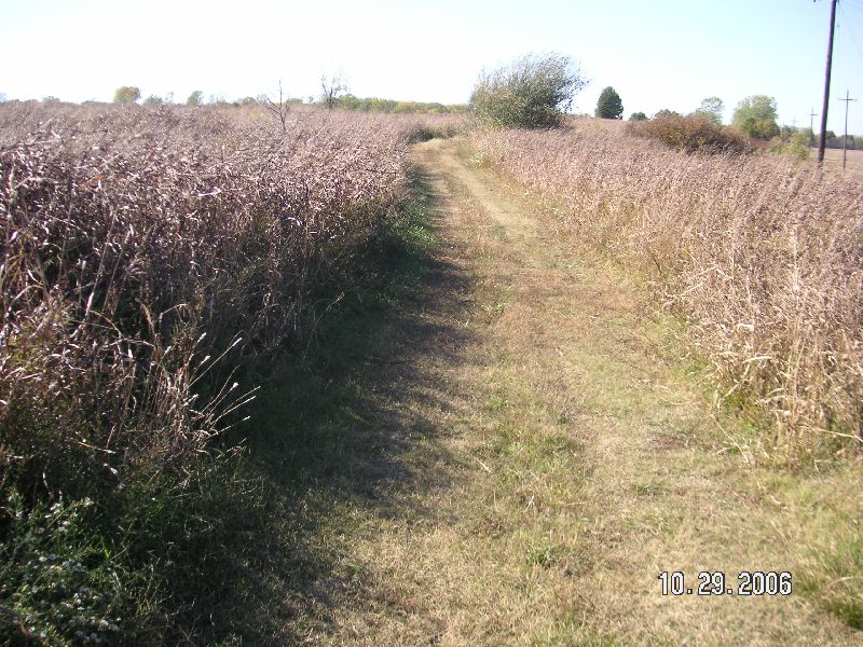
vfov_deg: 38.7
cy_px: 324
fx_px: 922
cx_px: 432
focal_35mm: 37
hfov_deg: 50.1
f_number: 2.8
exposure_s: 1/500
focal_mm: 6.1
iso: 50
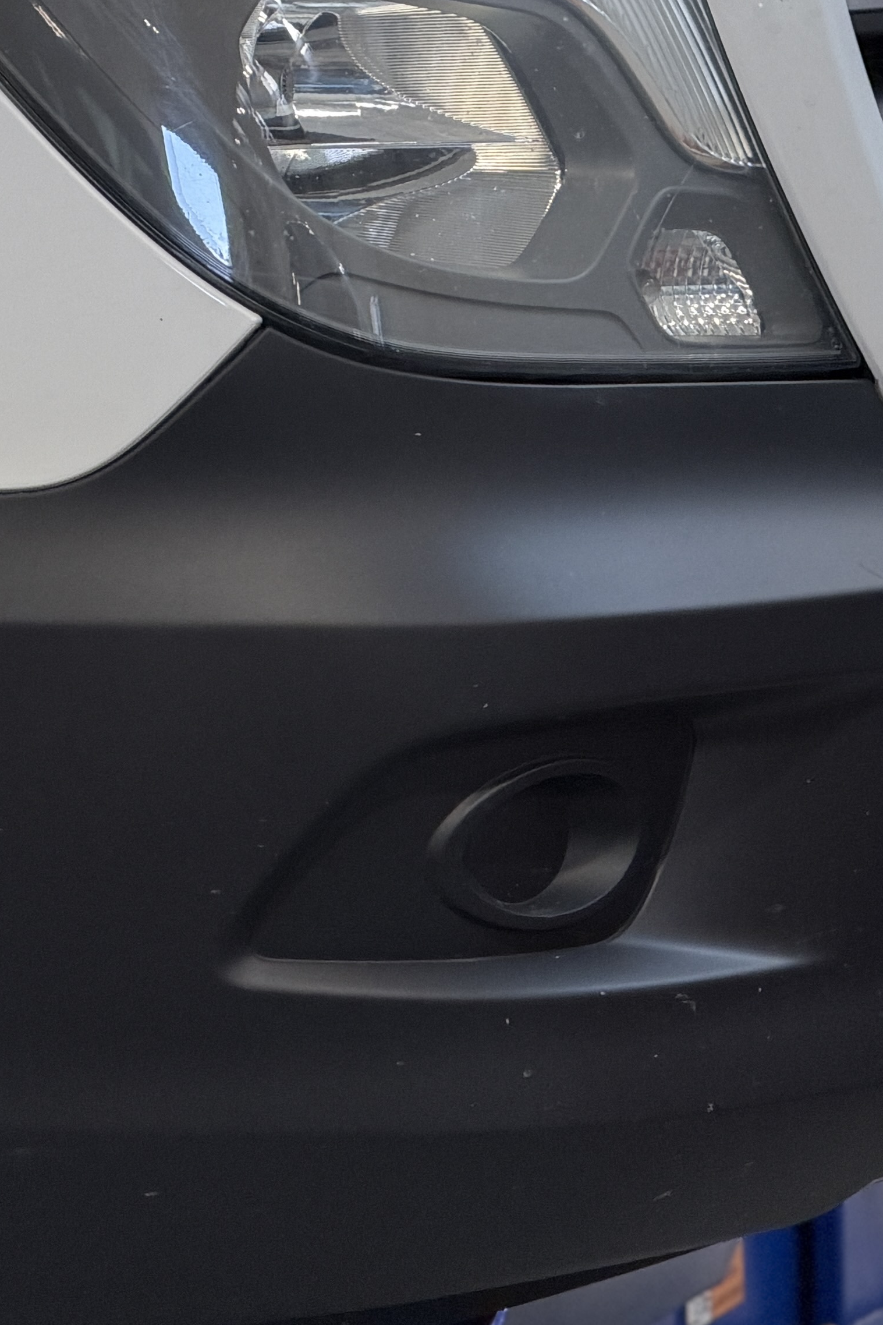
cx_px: 502
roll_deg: +1.2
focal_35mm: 261
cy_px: 276
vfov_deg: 7.9
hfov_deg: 5.3
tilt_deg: -5.9
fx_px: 9603
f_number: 2.8
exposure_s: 1/100
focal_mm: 16.89
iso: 160
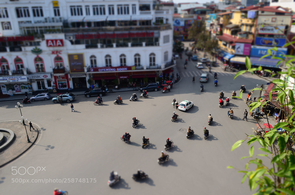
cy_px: 98
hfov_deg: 67.5
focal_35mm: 27
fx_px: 221
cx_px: 148
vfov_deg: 47.7
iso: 250
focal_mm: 18
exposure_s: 1/250
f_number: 10
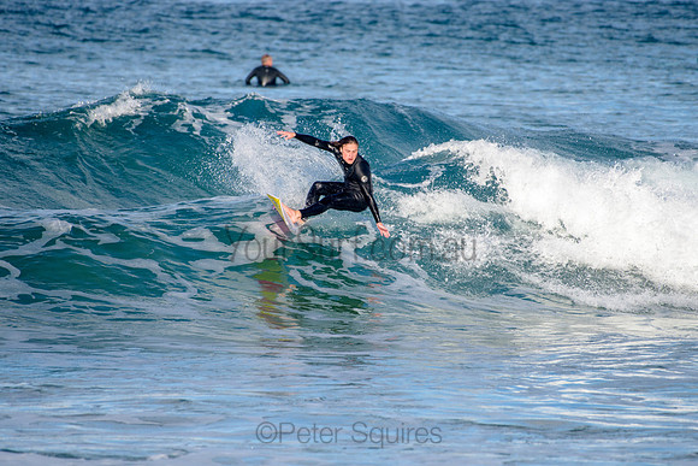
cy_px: 227
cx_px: 358
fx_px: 11893
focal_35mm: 613
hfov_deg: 3.4
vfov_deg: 2.2
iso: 110
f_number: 5.6
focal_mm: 500
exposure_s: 1/2000
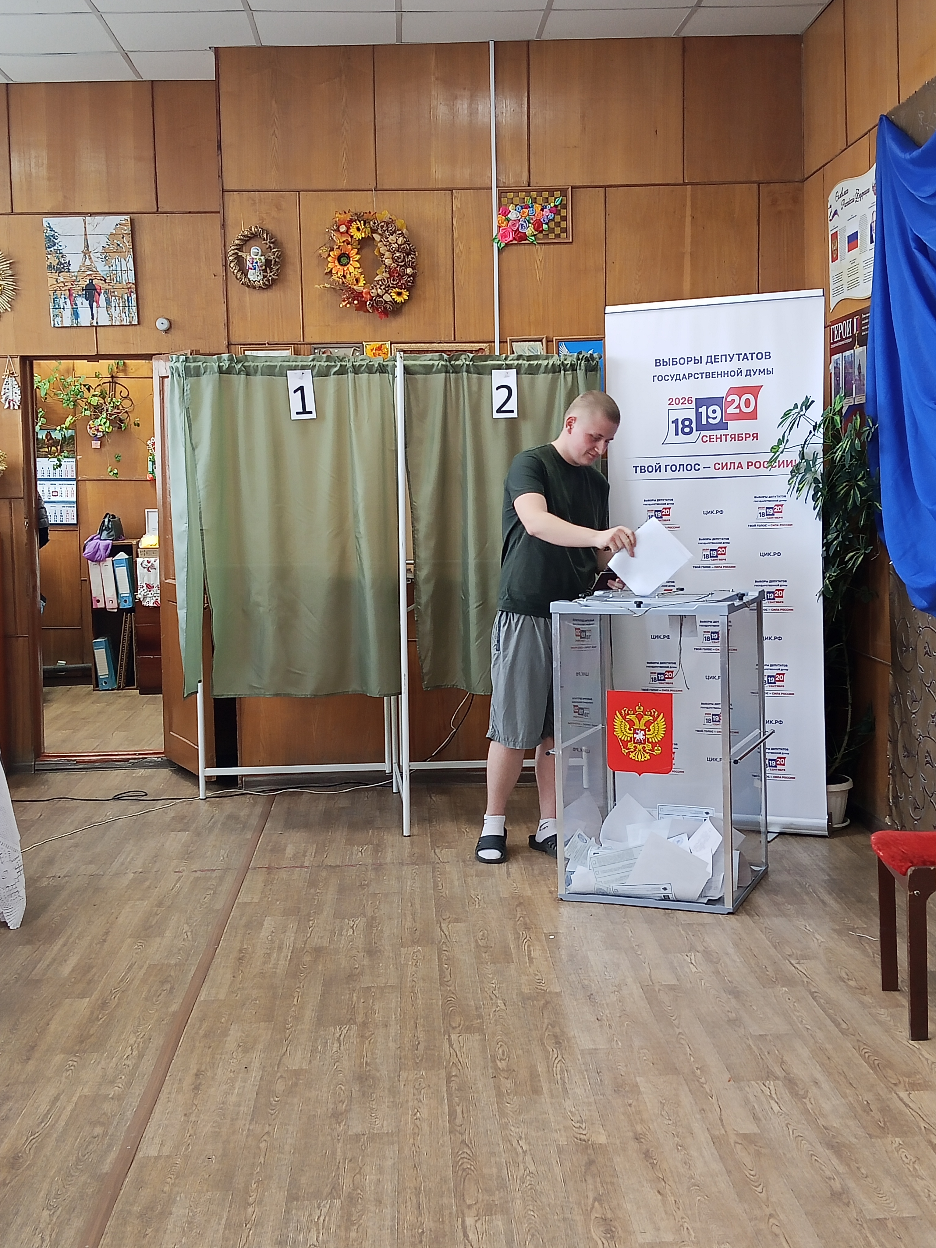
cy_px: 624
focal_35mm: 42
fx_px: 1514
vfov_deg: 44.8
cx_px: 468
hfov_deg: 34.3
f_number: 1.8
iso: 250
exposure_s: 1/50
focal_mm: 3.98
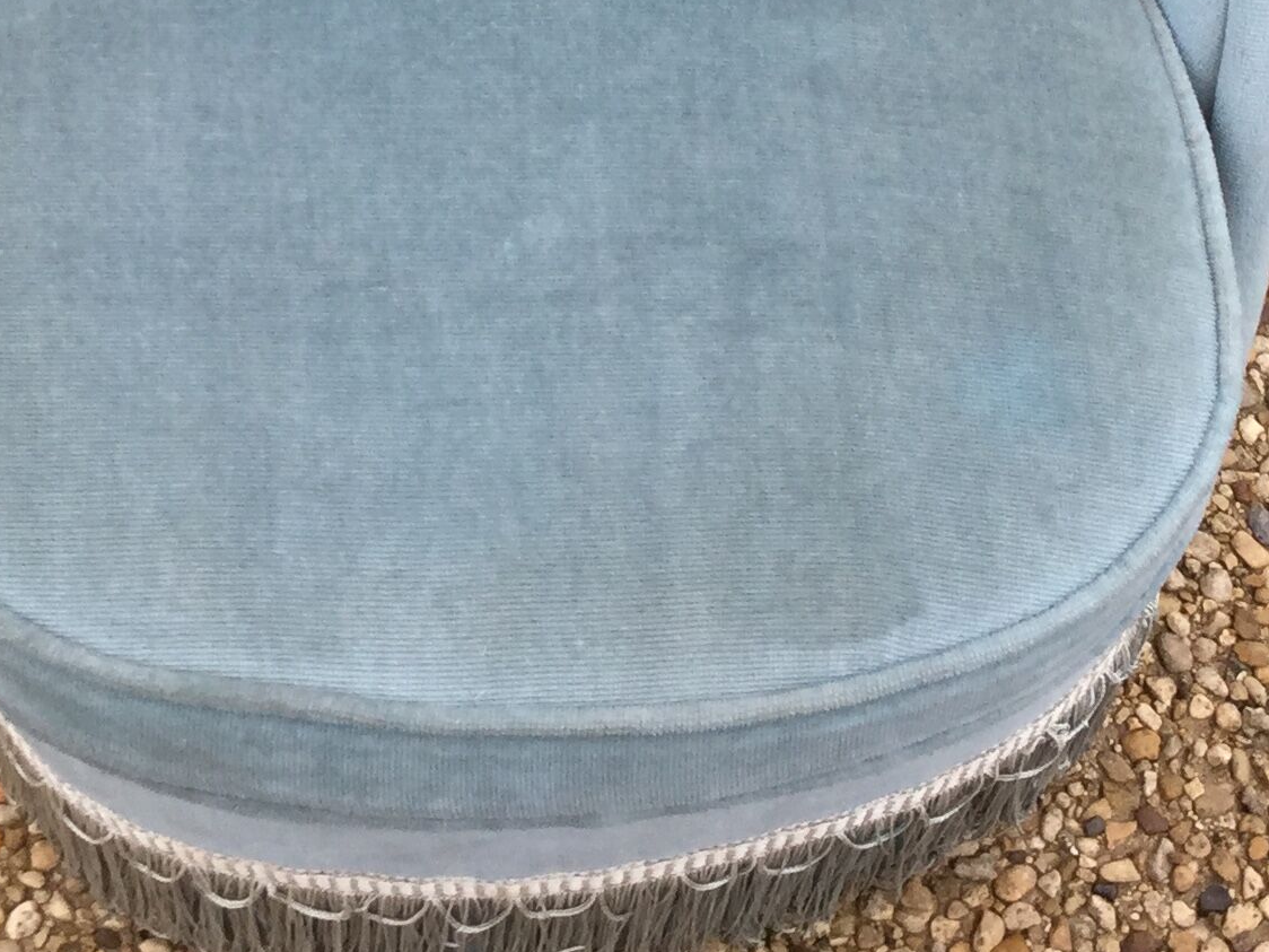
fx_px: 3299
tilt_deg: -59.9
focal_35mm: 90
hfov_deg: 21.7
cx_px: 475
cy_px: -256
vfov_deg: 15.7
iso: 32
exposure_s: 1/50
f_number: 2.4
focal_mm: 3.3
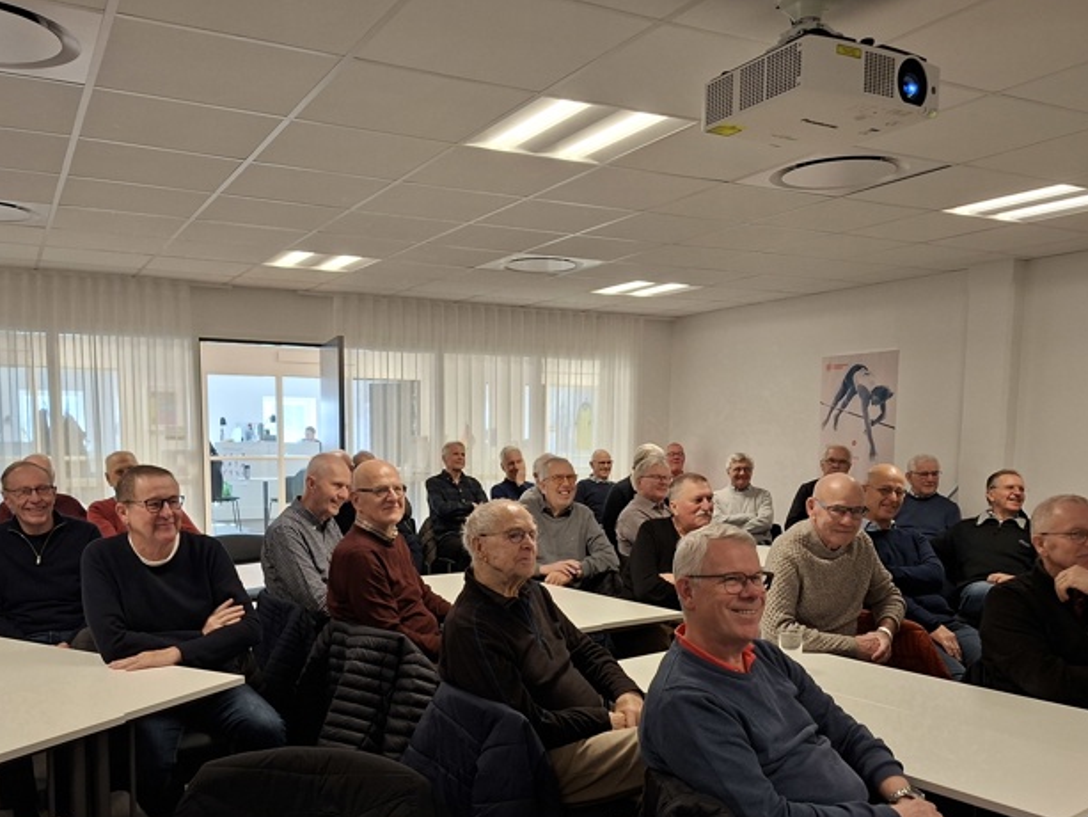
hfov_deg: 59.9
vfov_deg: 46.4
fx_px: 943
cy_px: 517
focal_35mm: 30
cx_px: 502
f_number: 1.8
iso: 320
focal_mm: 5.54
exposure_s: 1/50
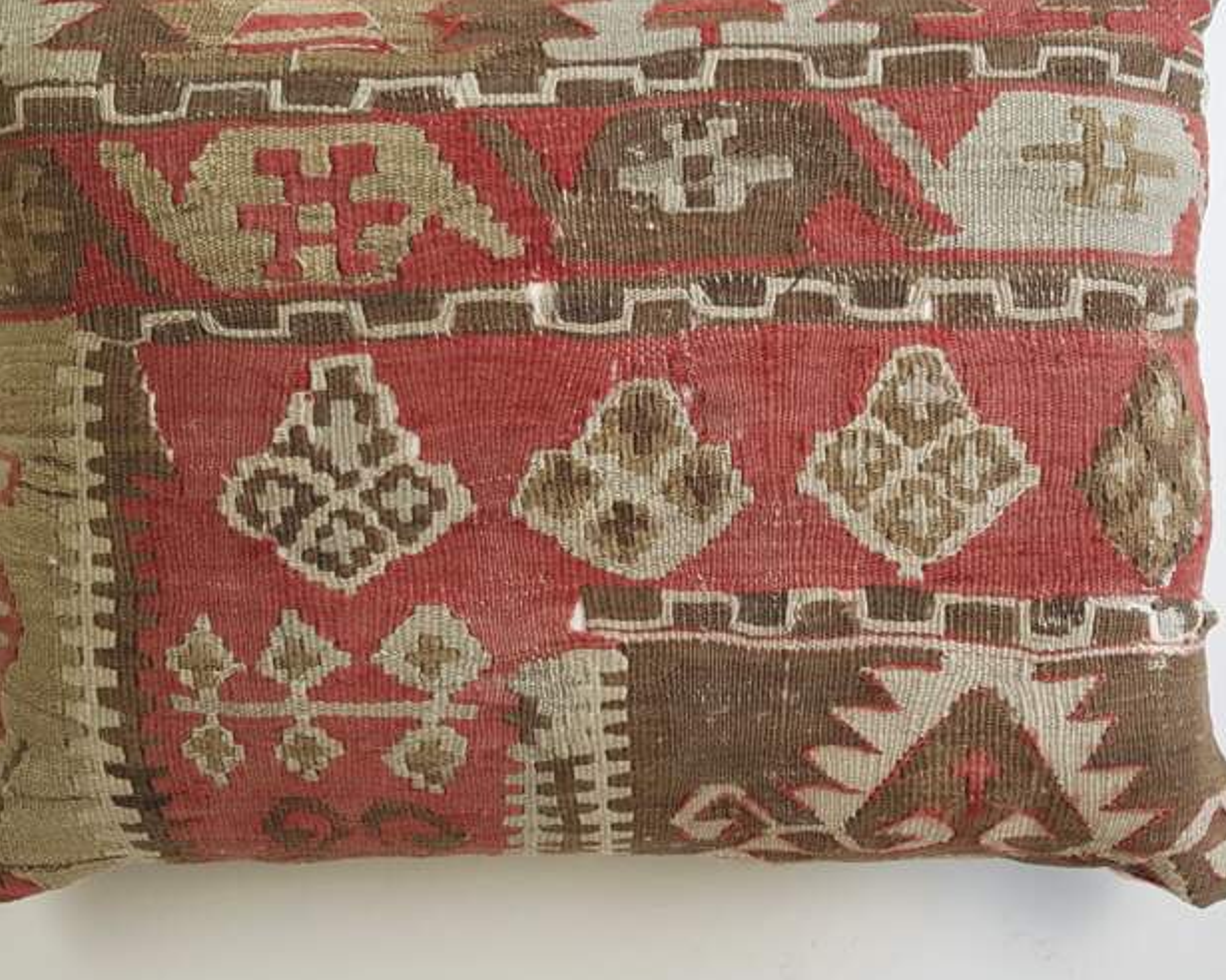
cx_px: 604
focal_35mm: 33
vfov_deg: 44.4
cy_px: 418
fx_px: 1197
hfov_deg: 54.2
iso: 64
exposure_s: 1/50
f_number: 1.7
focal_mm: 4.2
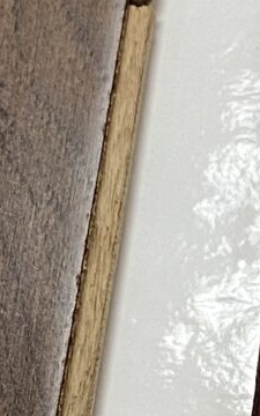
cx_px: 624
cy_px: 217
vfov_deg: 10.7
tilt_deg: -56.5
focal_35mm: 196
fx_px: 2222
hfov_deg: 6.4
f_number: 1.8
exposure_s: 1/60
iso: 80
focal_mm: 4.25
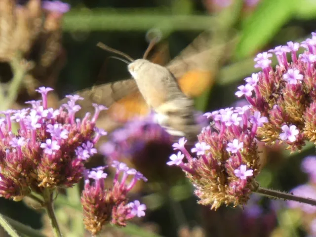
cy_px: 118
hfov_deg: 5.2
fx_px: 3505
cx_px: 158
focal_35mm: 384
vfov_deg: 3.9
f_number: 5.6
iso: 125
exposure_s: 1/80
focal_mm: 68.8
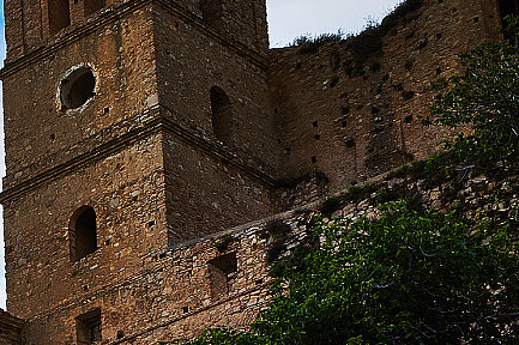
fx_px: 2074
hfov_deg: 13.3
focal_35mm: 144
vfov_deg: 9.4
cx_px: -308
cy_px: 377
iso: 100
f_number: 14
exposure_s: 1/80
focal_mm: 26
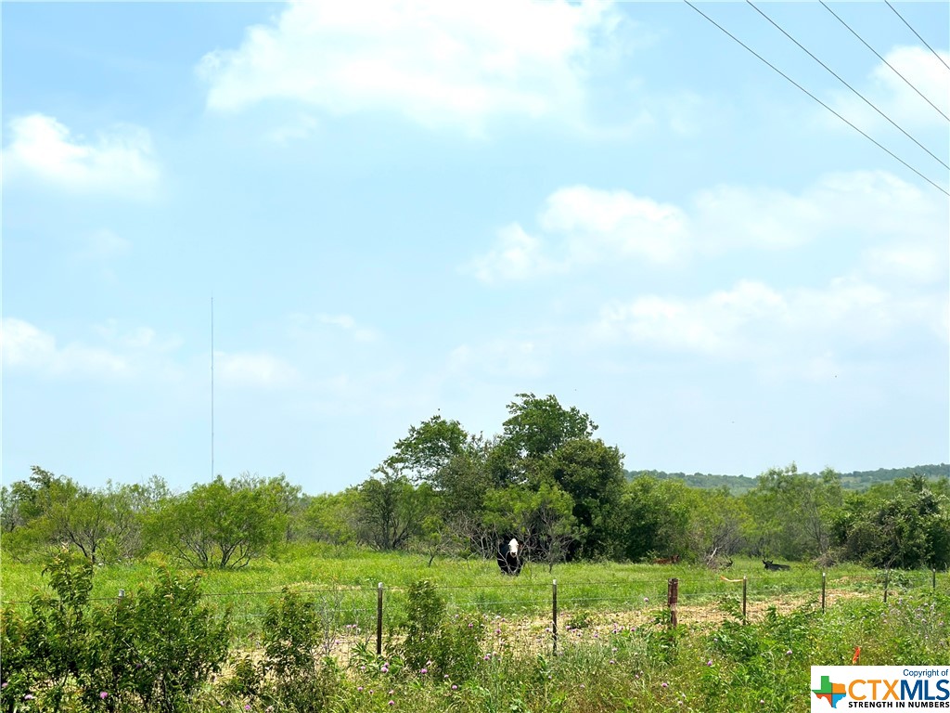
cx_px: 475
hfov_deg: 39.7
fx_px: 1317
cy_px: 356
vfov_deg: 30.3
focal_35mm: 48
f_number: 1.78
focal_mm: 6.86
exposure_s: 1/13699
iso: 100
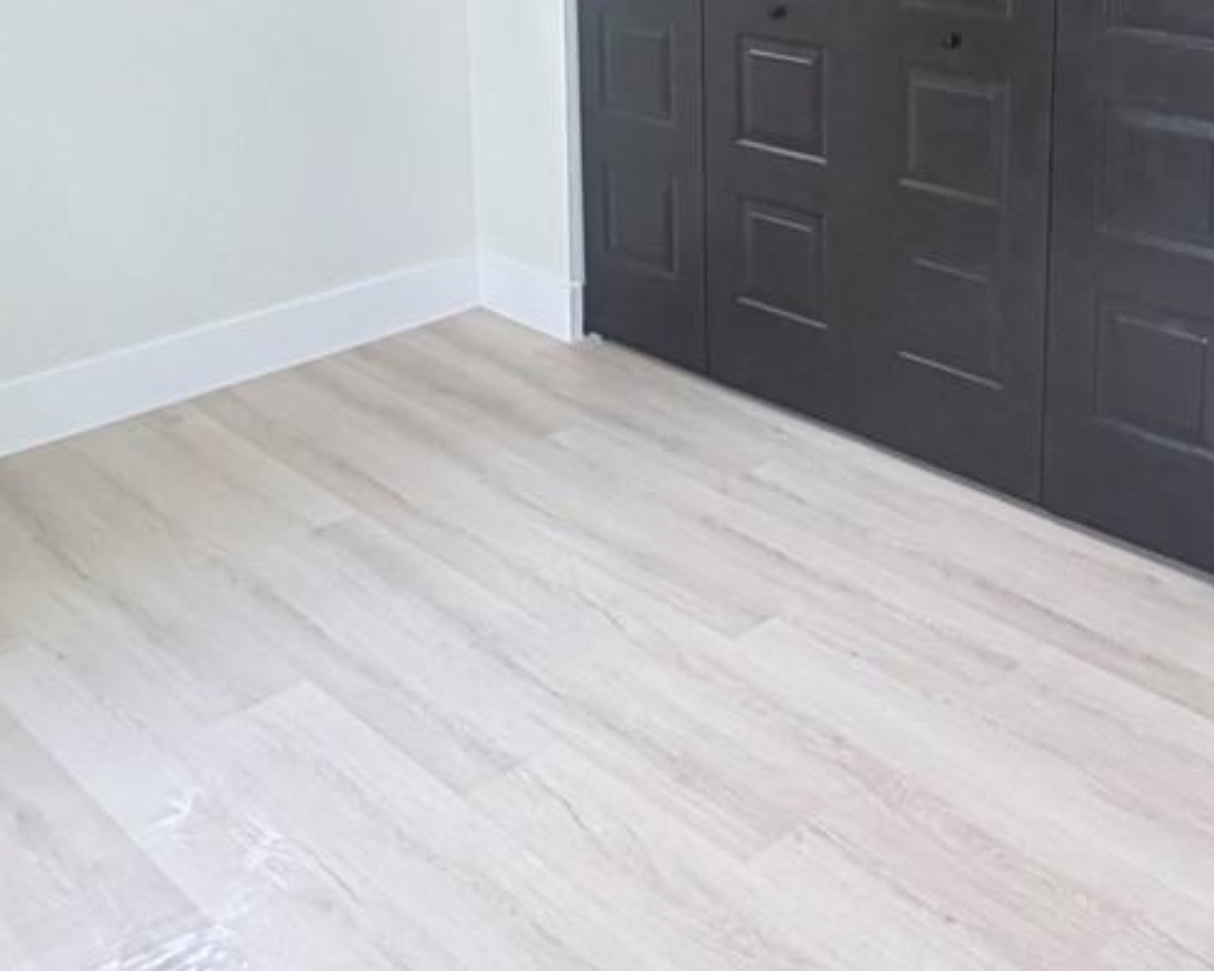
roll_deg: +0.4
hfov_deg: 40.7
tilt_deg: -10.0
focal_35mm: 45
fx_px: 1617
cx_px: 787
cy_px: 32
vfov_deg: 31.3
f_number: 2.2
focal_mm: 2.22
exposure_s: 1/64
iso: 320
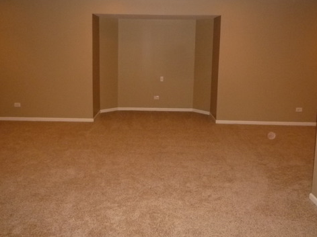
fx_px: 311
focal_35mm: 34
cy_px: 87
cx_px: 150
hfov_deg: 53.9
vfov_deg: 41.4
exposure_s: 1/30
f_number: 2.8
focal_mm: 4.4
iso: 400
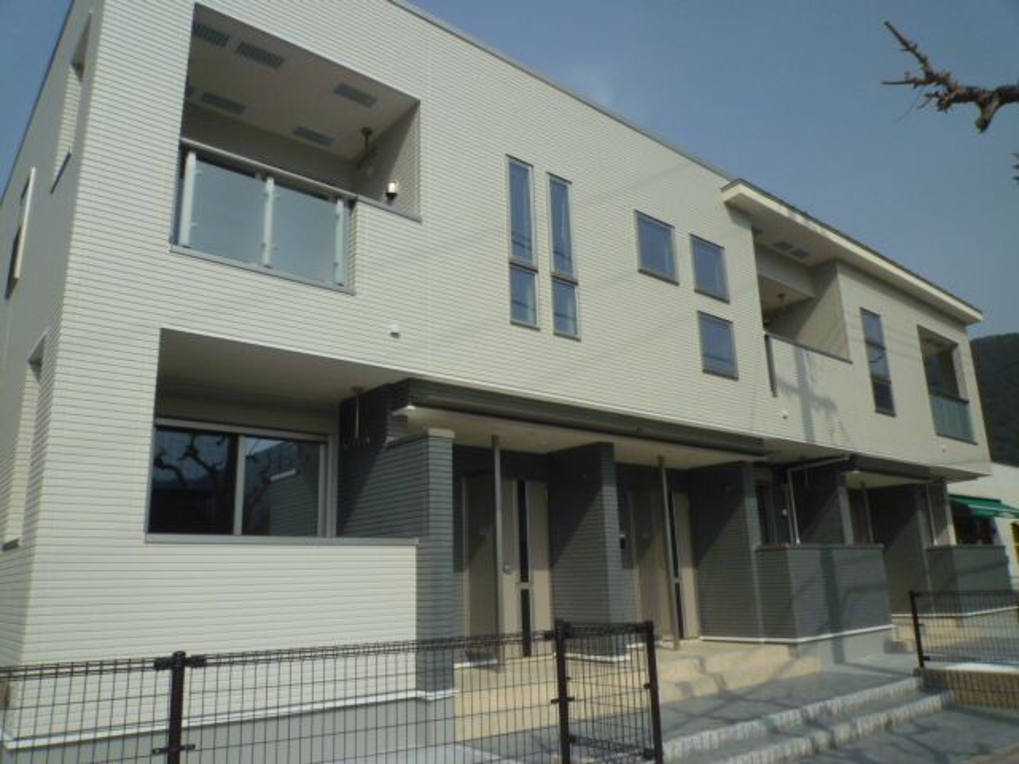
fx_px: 736
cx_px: 510
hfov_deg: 69.4
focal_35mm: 25
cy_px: 382
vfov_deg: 54.9
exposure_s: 1/800
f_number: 7.1
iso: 200
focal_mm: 4.4
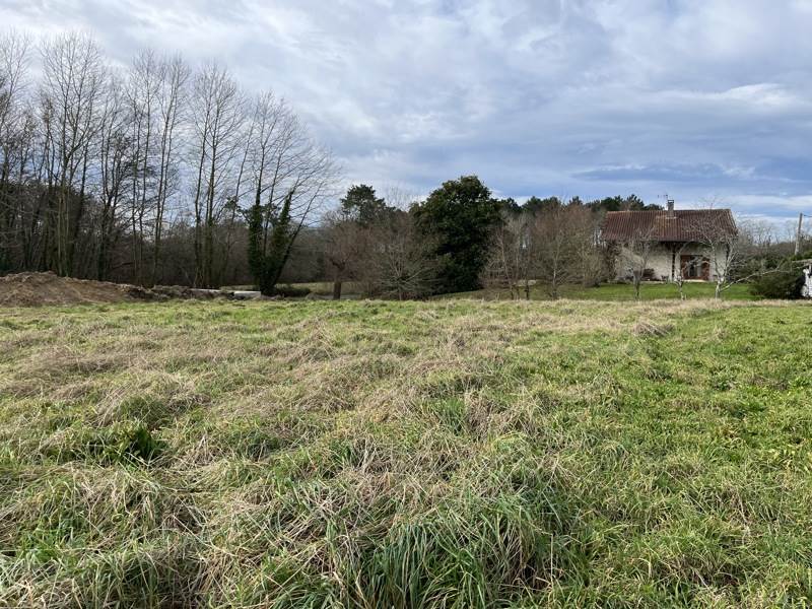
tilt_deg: -4.0
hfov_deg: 67.3
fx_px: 610
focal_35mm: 26
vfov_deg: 53.1
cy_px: 304
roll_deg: -1.9
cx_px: 406
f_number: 1.6
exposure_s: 1/1923
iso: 50
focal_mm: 5.1
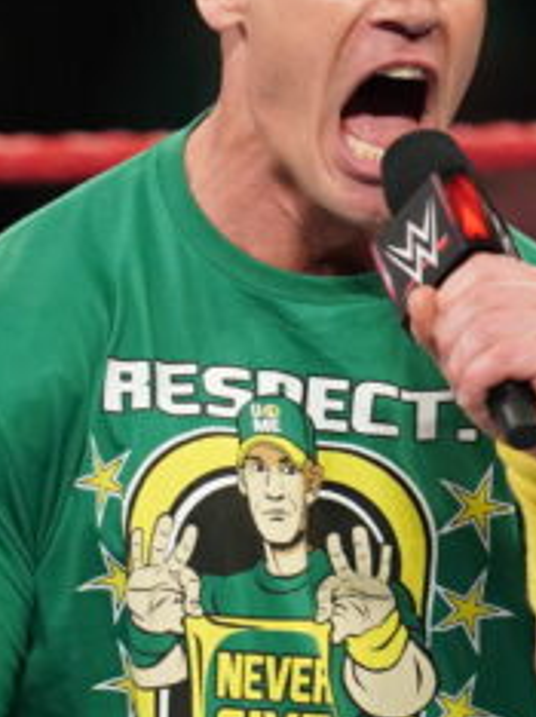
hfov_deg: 0.9
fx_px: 34851
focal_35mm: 1685
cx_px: -211
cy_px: 666
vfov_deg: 1.2
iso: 4000
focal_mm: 400
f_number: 2.8
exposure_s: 1/640
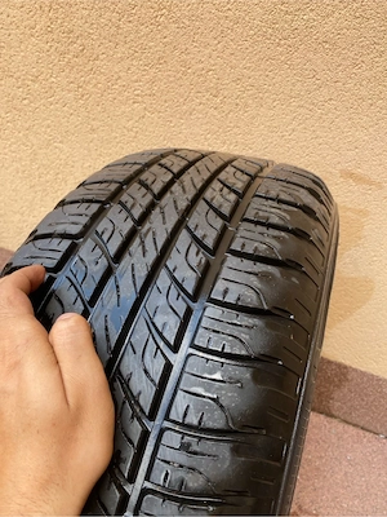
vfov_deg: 67.3
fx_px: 388
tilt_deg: -37.6
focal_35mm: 26
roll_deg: -2.6
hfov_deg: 53.1
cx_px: 194
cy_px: 258
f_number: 1.8
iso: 32
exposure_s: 1/141
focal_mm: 4.25
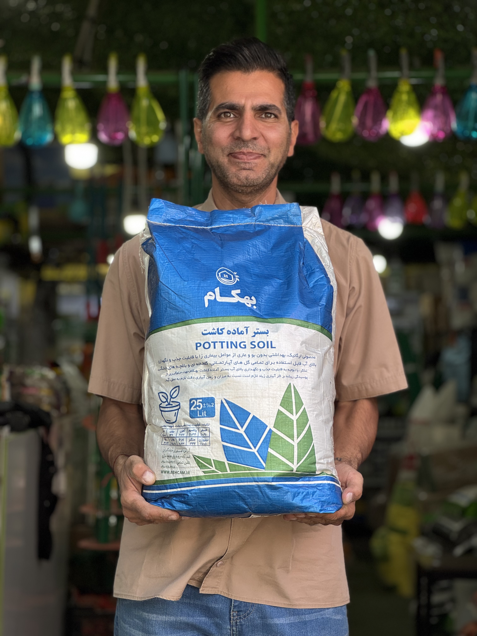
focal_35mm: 77
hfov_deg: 19.1
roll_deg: +0.3
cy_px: 318
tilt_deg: +2.9
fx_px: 1415
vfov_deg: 25.3
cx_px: 238
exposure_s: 1/119
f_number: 2.8
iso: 25
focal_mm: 9
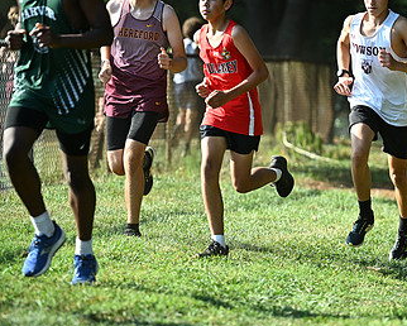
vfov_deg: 6.3
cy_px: 172
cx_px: 300
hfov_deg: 7.9
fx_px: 2953
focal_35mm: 245
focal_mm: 145
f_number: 2.8
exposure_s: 1/2500
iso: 450
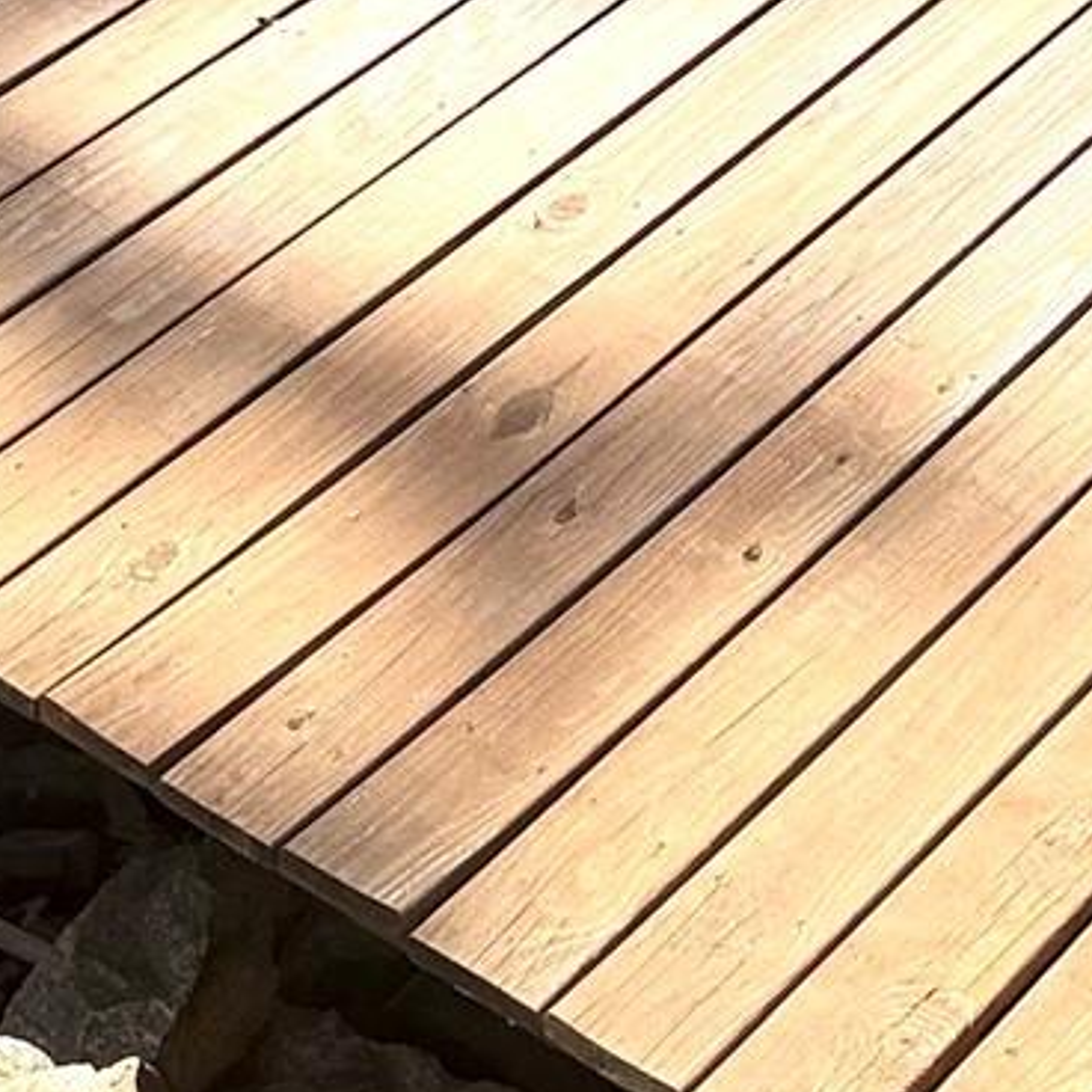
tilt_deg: -19.8
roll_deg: -1.2
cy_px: -958
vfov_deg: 13.1
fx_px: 4211
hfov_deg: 14.7
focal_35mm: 118
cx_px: 786
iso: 80
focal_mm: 6.76
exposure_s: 1/3759
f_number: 1.78
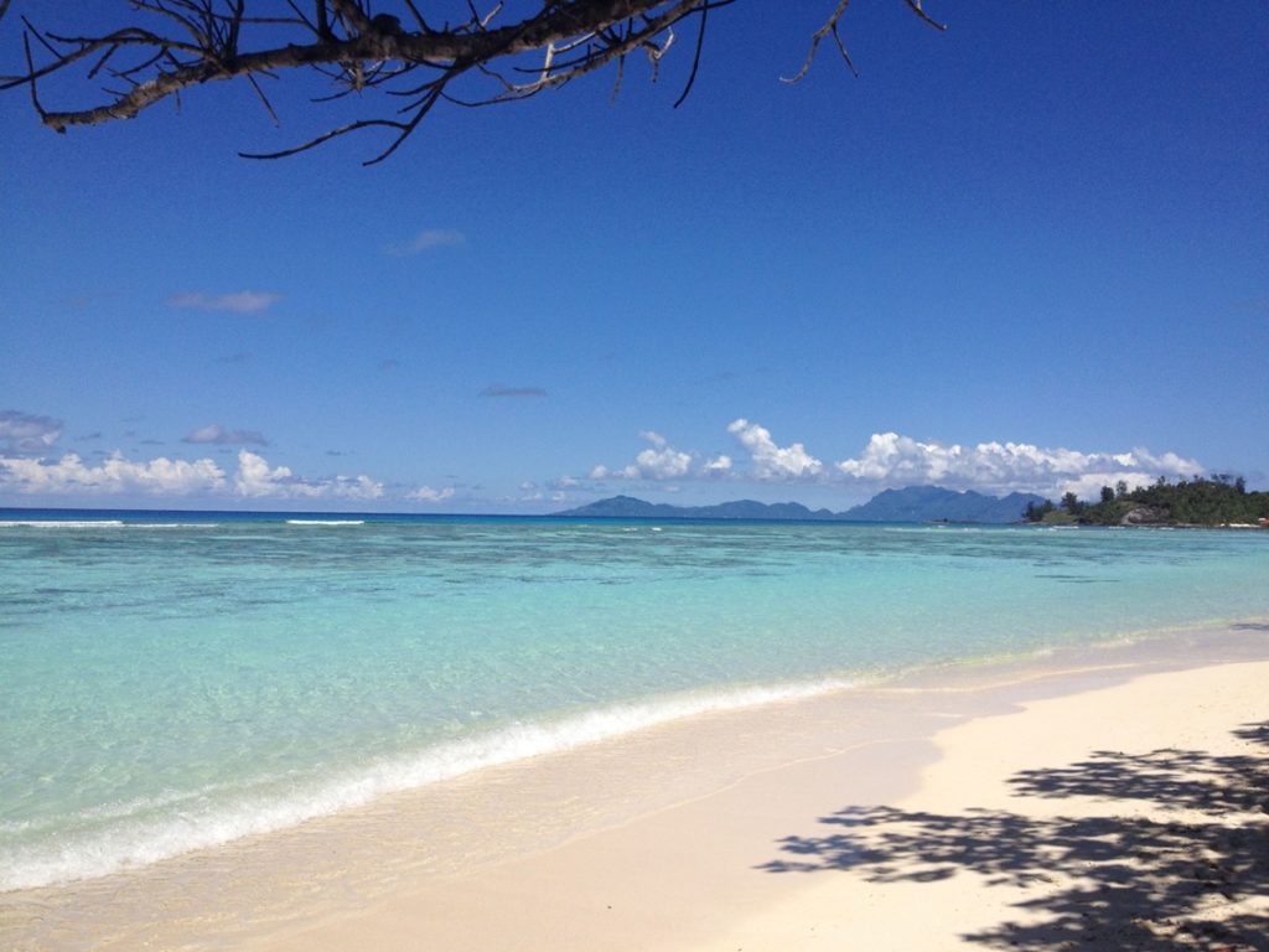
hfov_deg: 52.6
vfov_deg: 40.7
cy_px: 476
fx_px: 1283
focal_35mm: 35
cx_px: 634
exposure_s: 1/3690
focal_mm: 4.28
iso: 64
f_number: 2.4
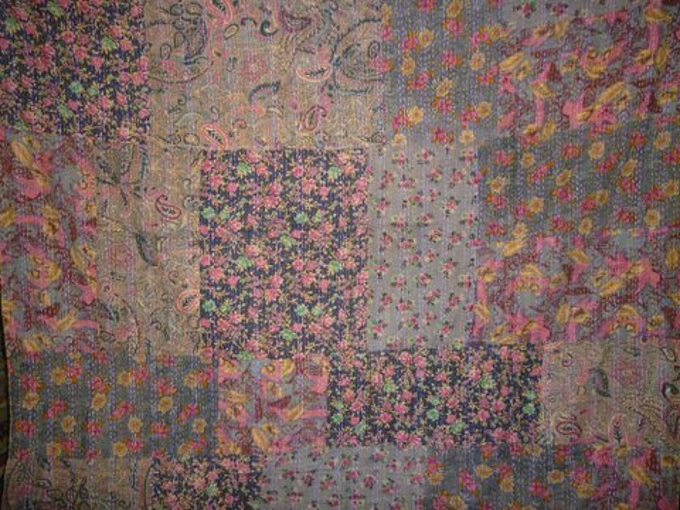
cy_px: 255
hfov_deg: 61.7
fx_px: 570
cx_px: 340
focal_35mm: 29
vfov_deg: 48.2
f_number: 3.3
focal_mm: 5.2
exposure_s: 1/30
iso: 125
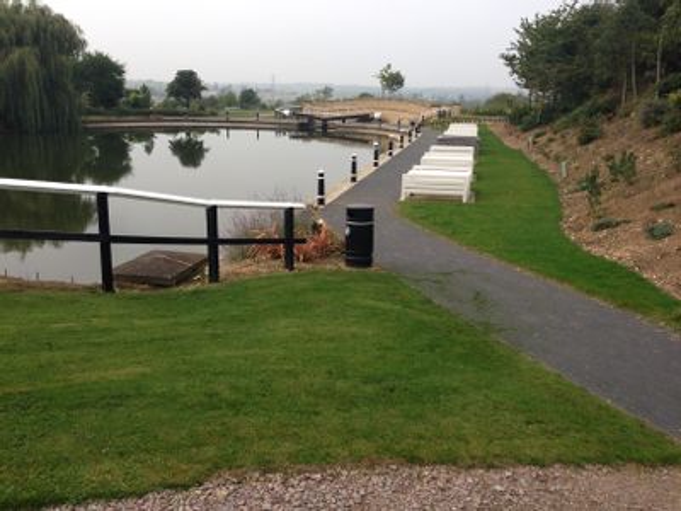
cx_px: 340
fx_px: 649
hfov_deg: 55.4
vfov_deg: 42.9
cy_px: 256
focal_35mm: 33
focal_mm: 4.12
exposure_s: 1/861
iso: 80
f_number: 2.4
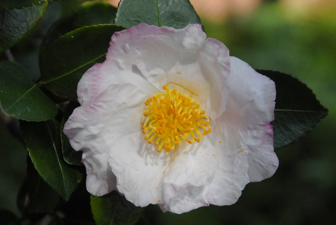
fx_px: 1682
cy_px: 112
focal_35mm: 180
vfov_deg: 7.6
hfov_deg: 11.4
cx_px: 168
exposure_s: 1/320
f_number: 8
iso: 400
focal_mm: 120
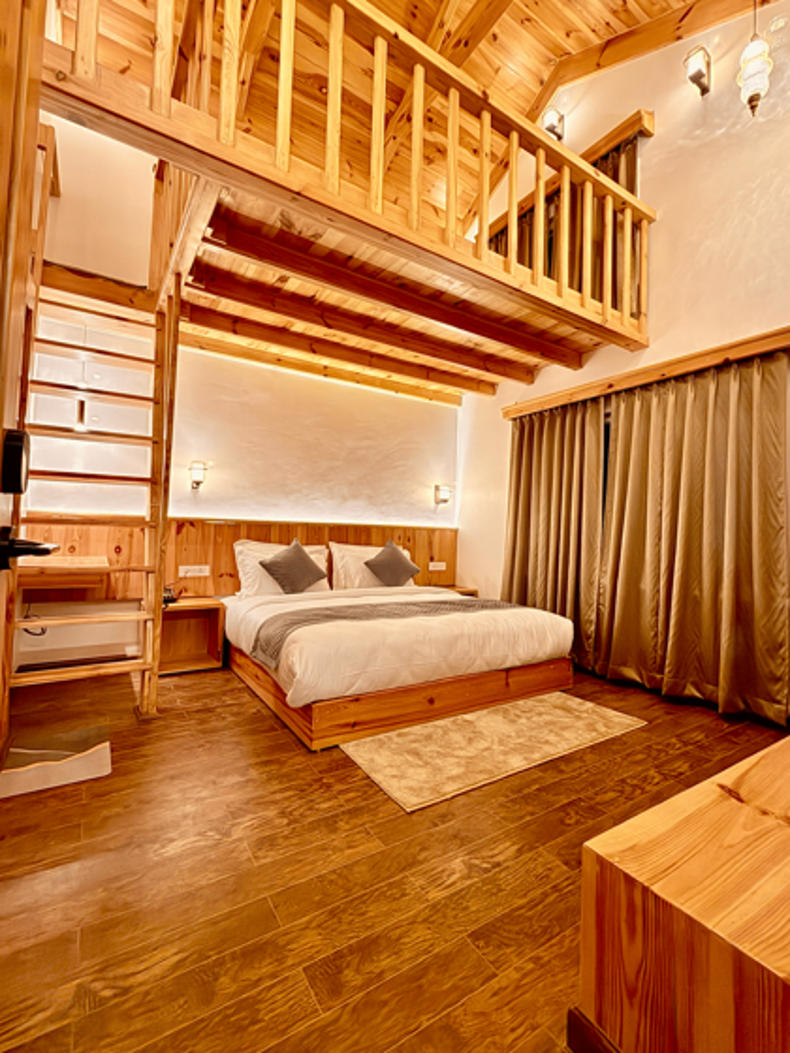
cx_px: 412
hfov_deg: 78.1
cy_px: 519
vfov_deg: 94.5
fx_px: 487
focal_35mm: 16
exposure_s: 1/33
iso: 1250
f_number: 2.2
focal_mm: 2.22
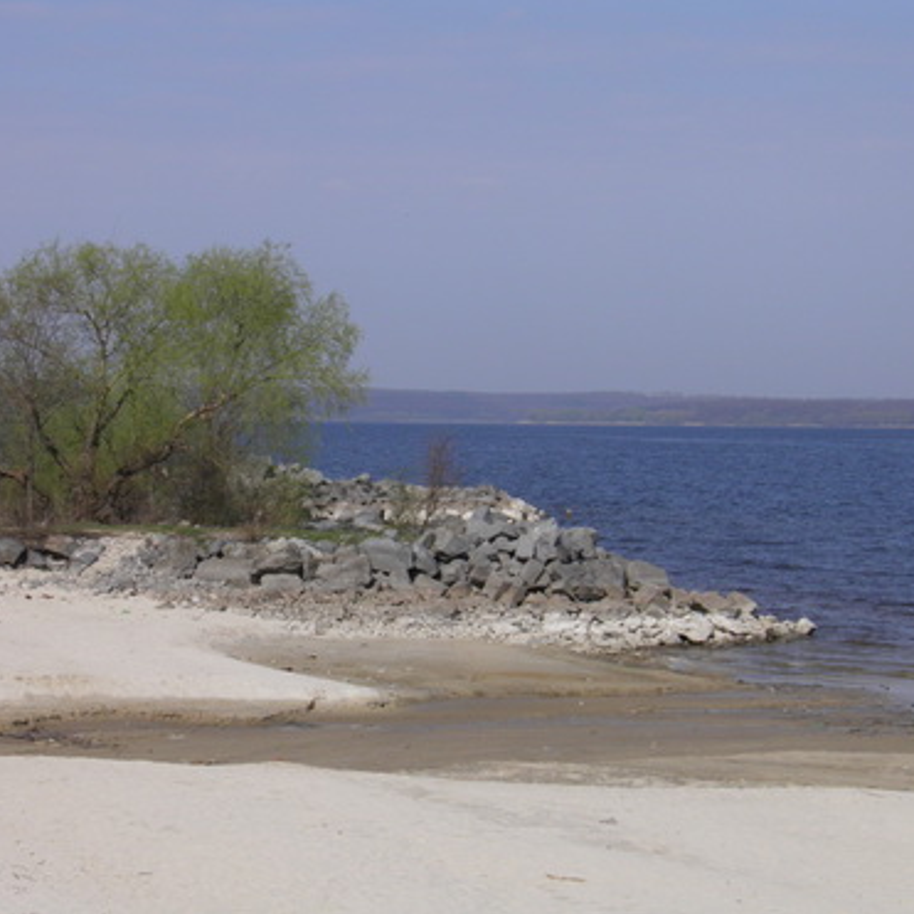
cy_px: 455
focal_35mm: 100
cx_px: 335
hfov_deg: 17.4
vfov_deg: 17.4
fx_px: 2987
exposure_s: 1/1000
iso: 100
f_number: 5.6
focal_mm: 15.2
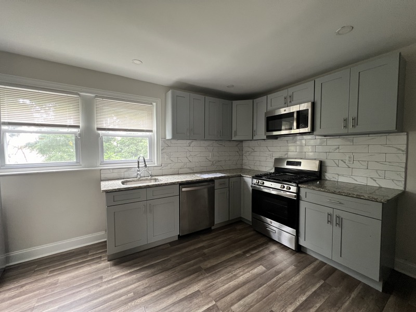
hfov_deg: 106.2
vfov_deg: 89.9
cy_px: 156
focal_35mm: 13
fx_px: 156
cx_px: 208
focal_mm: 1.57
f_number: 1.8
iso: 250
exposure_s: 1/60
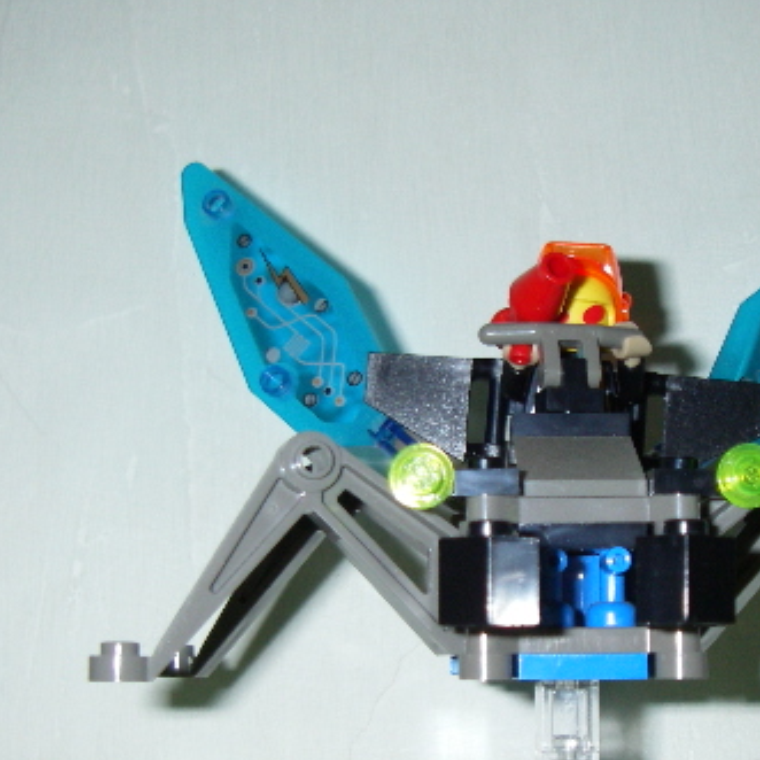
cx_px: 501
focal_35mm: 65
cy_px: 482
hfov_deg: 26.4
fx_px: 1615
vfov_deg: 26.4
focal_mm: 6.3
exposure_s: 1/40
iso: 160
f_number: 3.3
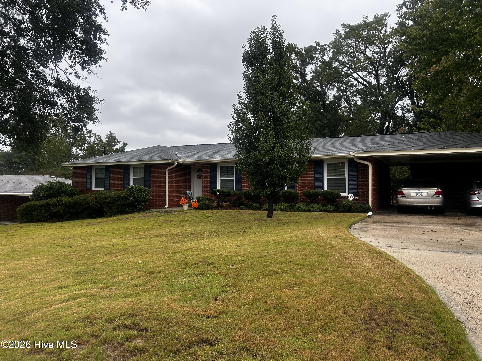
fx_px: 362
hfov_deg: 67.3
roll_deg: +0.6
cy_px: 180
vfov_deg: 53.1
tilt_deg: +0.6
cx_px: 241
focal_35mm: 26
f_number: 1.5
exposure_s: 1/718
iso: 50
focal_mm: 5.7
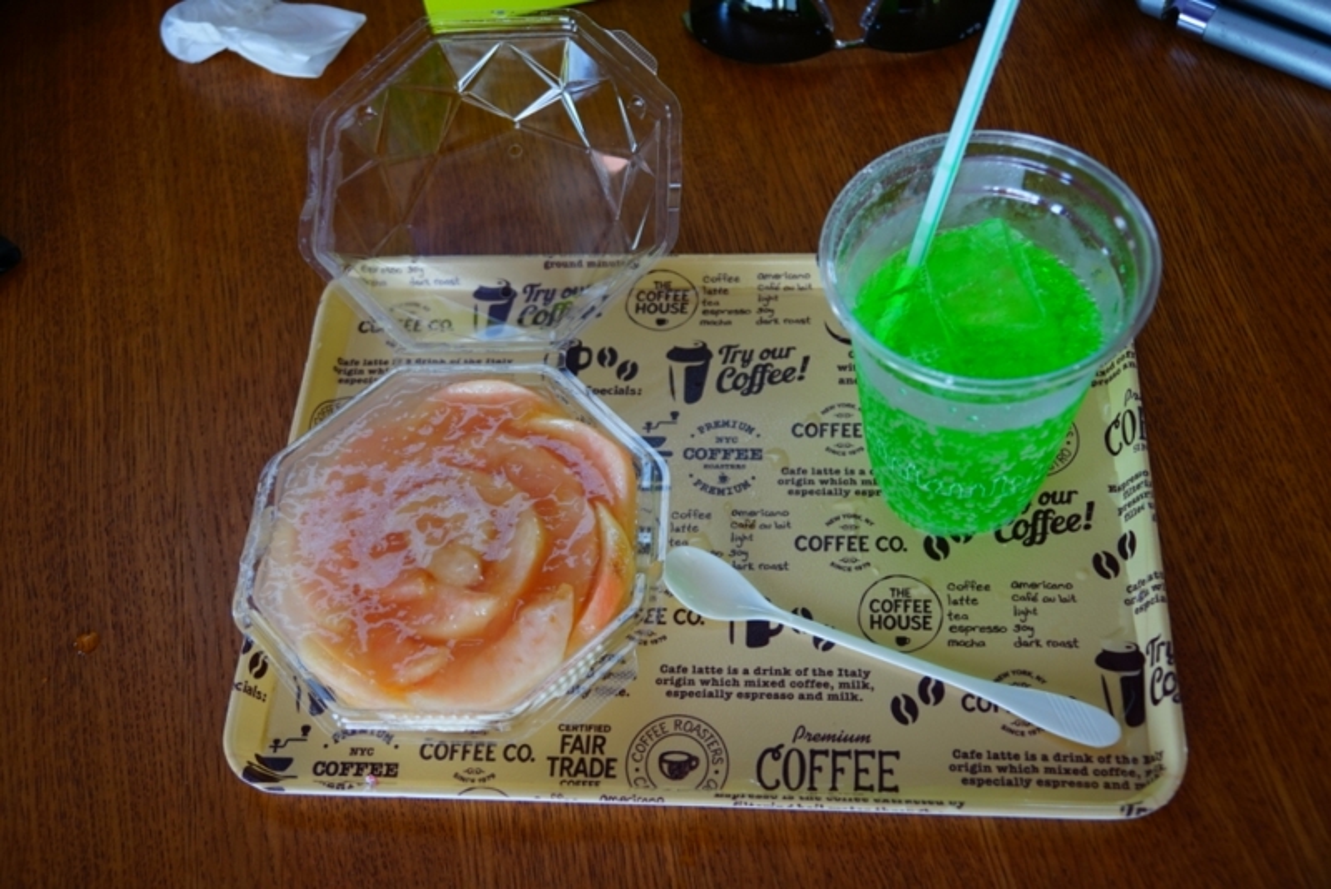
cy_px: 444
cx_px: 666
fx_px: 1442
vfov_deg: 34.2
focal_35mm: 39
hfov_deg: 49.5
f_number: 4
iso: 250
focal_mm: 26
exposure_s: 1/60
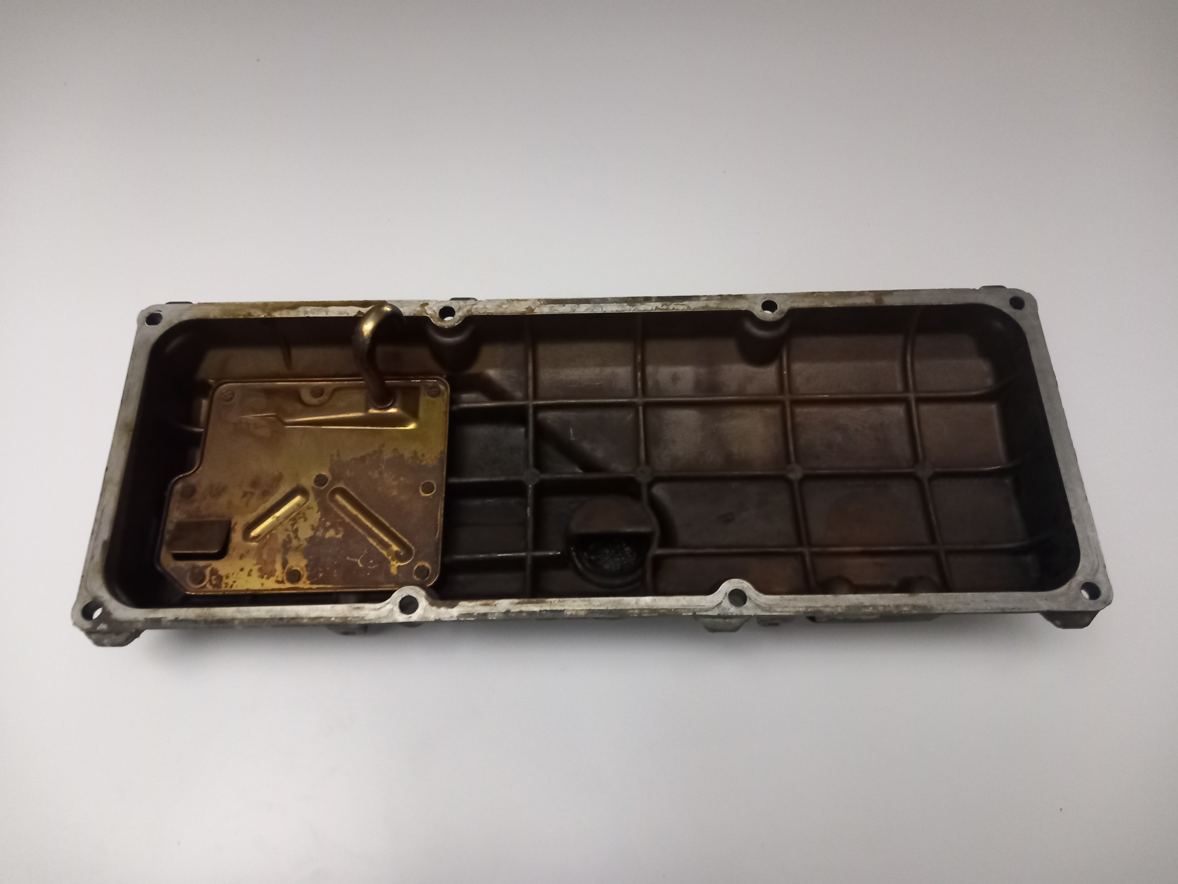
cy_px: 442
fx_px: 919
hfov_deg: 65.3
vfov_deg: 51.4
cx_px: 589
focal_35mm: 27
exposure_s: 1/20
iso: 500
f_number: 1.8
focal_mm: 4
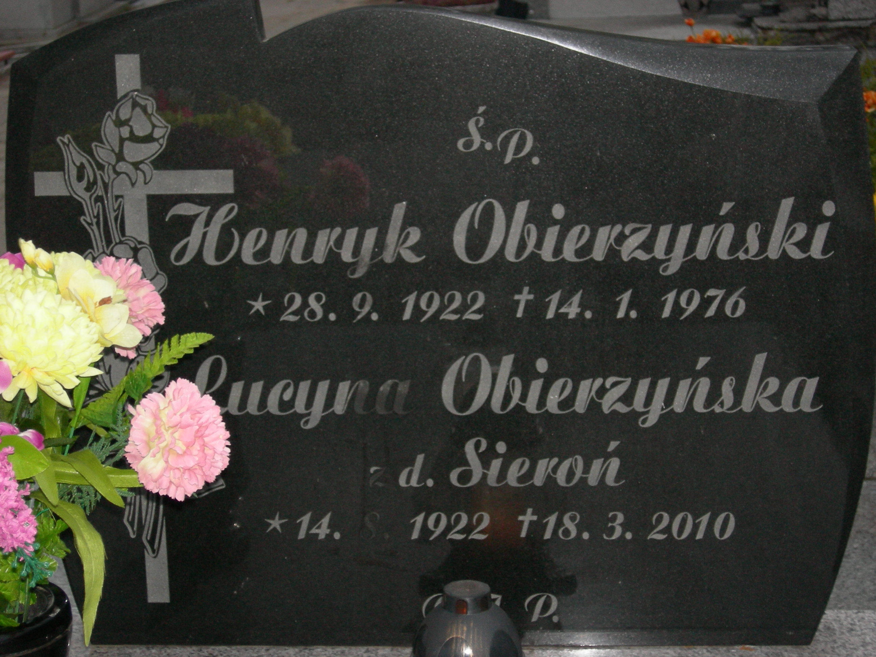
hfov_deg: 23.0
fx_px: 2151
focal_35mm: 85
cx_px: 438
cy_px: 328
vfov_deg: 17.4
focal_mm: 17.7
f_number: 4.1
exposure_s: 1/60.1
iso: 200
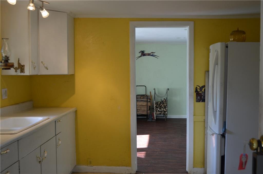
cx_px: 132
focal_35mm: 42
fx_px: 306
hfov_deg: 46.5
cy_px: 87
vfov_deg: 31.7
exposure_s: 1/80
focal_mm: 28
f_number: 4.5
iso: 400
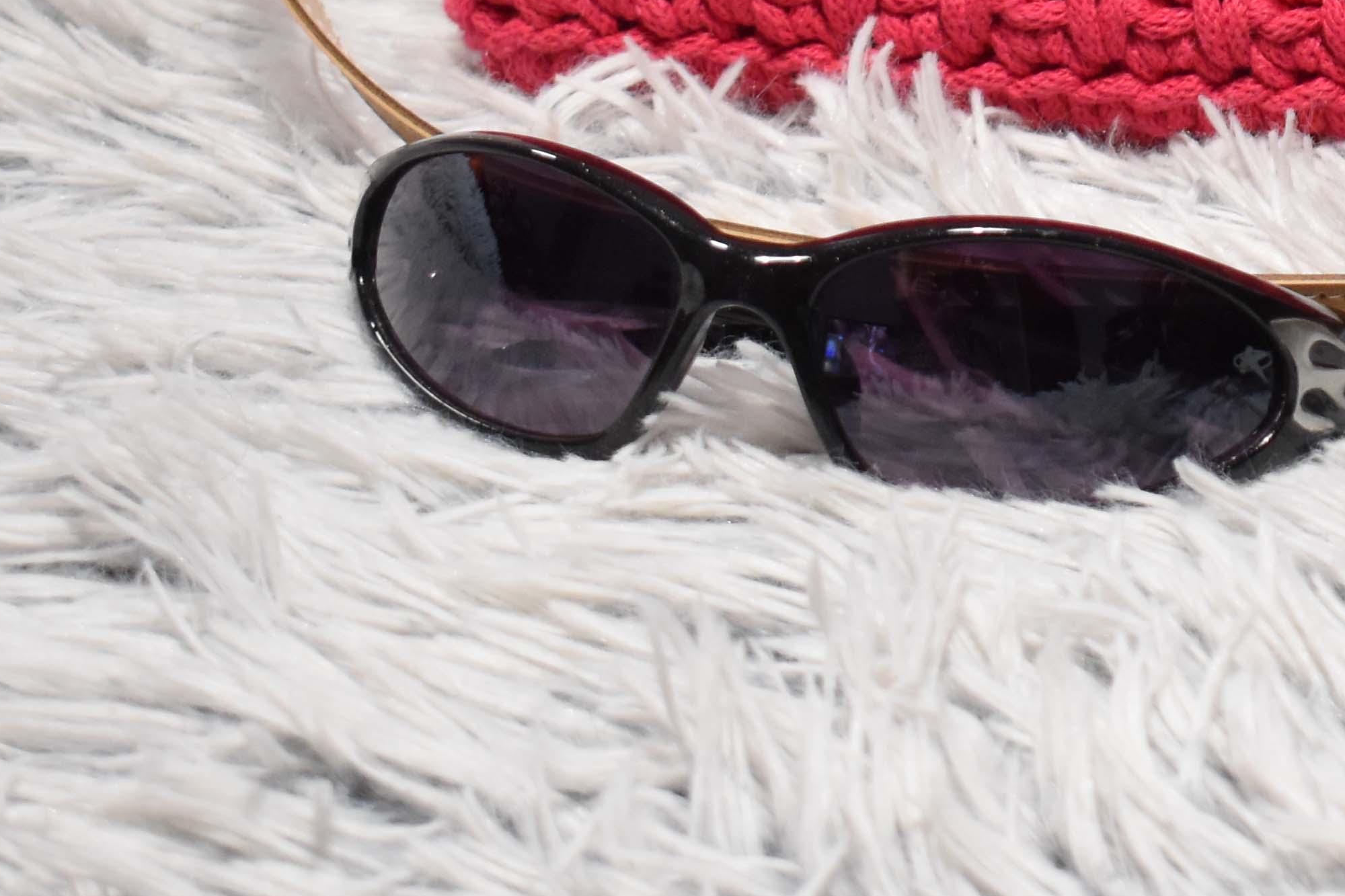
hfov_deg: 14.3
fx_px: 5211
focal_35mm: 140
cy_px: -218
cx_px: 1534
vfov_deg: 9.7
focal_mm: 31
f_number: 4.2
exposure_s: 1/60
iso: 1250
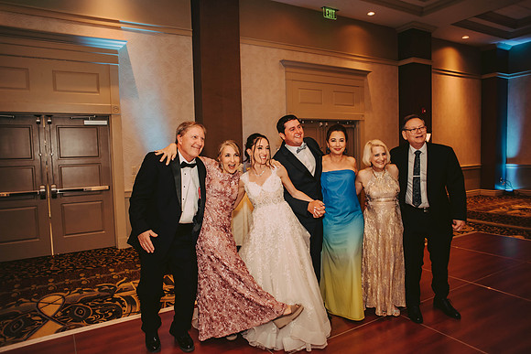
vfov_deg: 53.2
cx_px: 266
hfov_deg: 73.7
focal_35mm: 24
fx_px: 354
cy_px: 177
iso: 800
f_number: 2.8
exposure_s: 1/125
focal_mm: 24
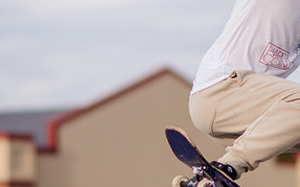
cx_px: 258
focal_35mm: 405
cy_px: 24
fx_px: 3309
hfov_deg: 5.2
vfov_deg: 3.2
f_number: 2
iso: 800
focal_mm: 105
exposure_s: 1/3200
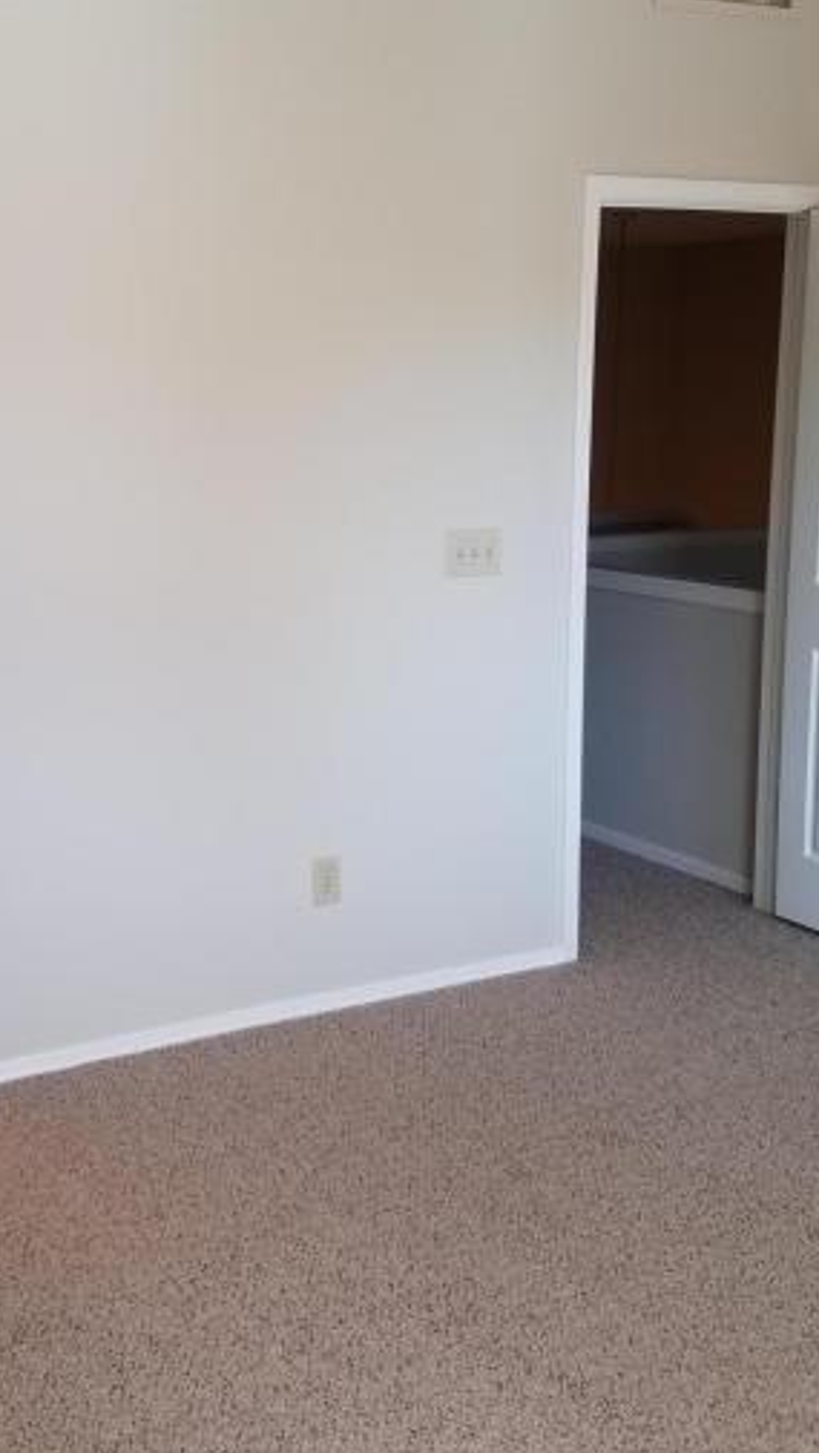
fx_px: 1658
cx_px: 342
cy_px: 617
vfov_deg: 47.2
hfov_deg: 27.7
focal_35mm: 43
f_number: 1.7
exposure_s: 1/60
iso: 50
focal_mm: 4.2
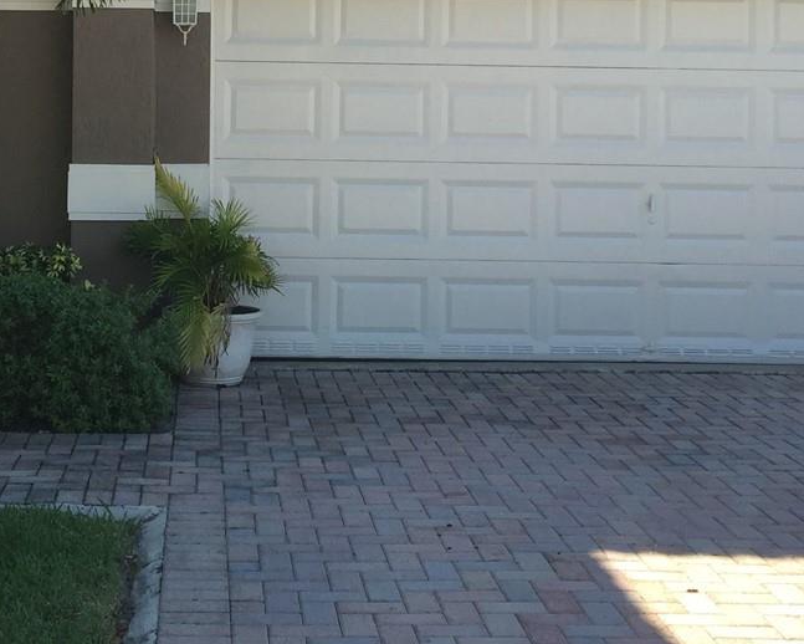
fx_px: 1666
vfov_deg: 21.5
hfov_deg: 26.9
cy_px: 87
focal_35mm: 70
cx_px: 250
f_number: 2.2
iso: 32
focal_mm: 4.15
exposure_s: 1/449
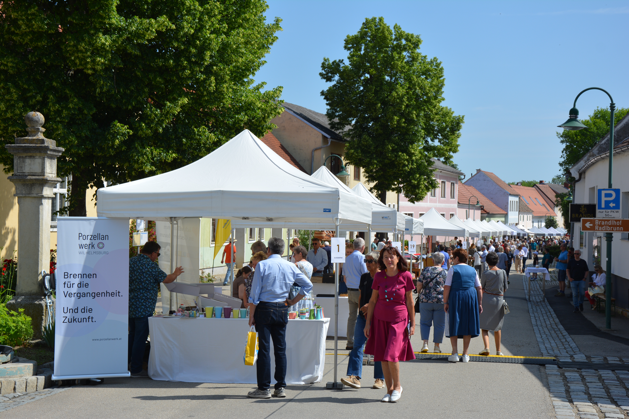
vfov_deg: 20.2
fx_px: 1179
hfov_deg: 29.9
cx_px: 314
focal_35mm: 68
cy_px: 210
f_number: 9
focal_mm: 45
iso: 100
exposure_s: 1/320
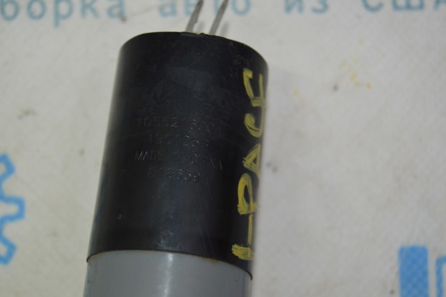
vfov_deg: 16.5
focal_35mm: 82
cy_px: 148
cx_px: 223
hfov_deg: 24.6
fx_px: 1021
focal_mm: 55
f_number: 5.6
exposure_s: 1/60
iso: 640
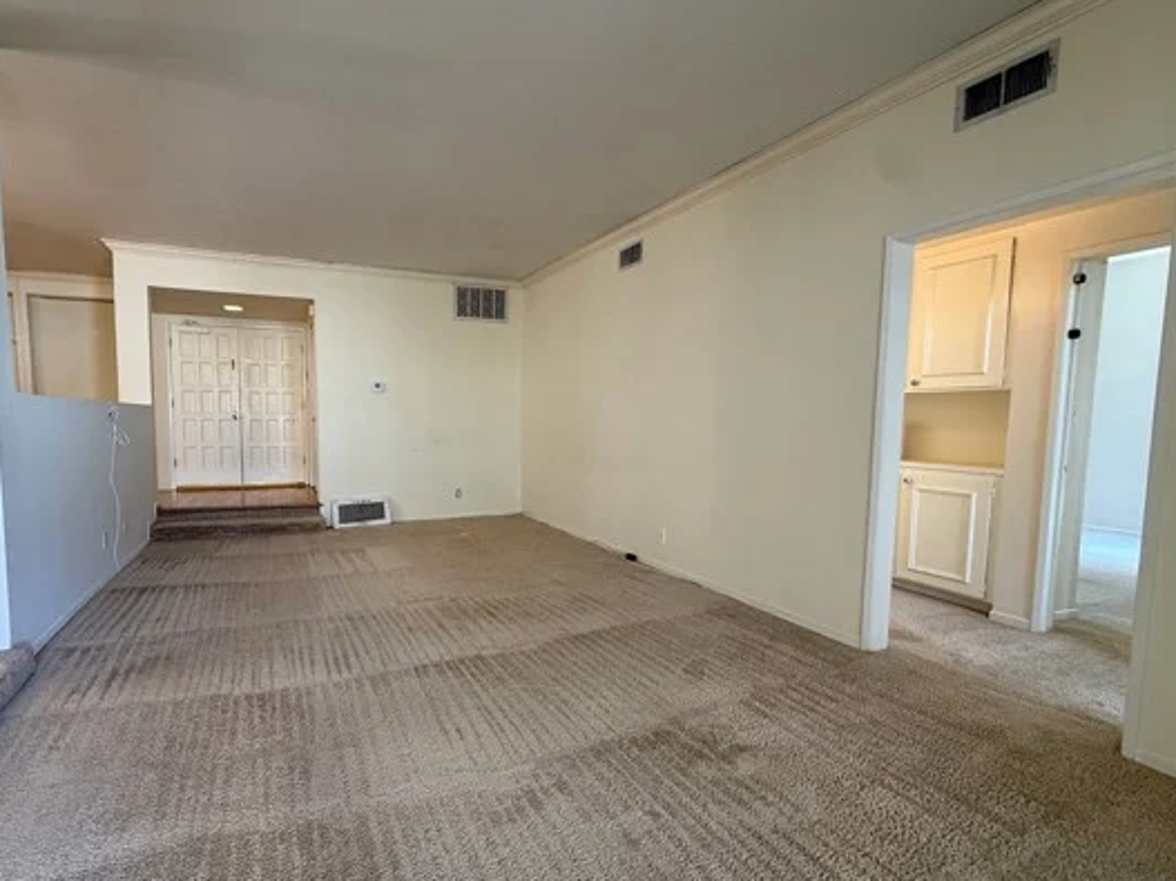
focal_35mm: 17
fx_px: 577
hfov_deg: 90.3
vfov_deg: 74.6
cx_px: 495
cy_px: 464
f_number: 2.2
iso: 250
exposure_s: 1/60
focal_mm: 2.22
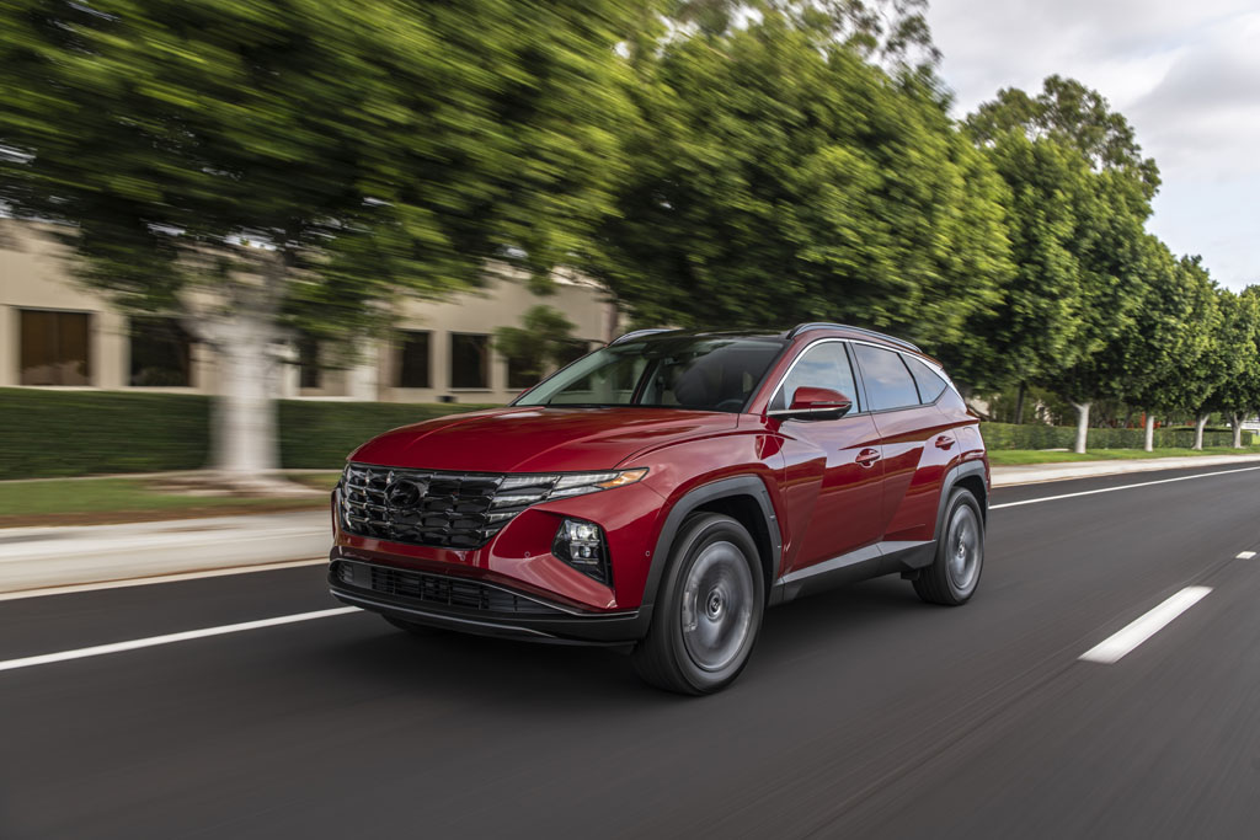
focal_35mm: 29
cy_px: 420
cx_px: 630
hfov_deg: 63.7
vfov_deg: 45.0
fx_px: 1015
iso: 64
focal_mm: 29
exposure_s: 1/40
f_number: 6.3
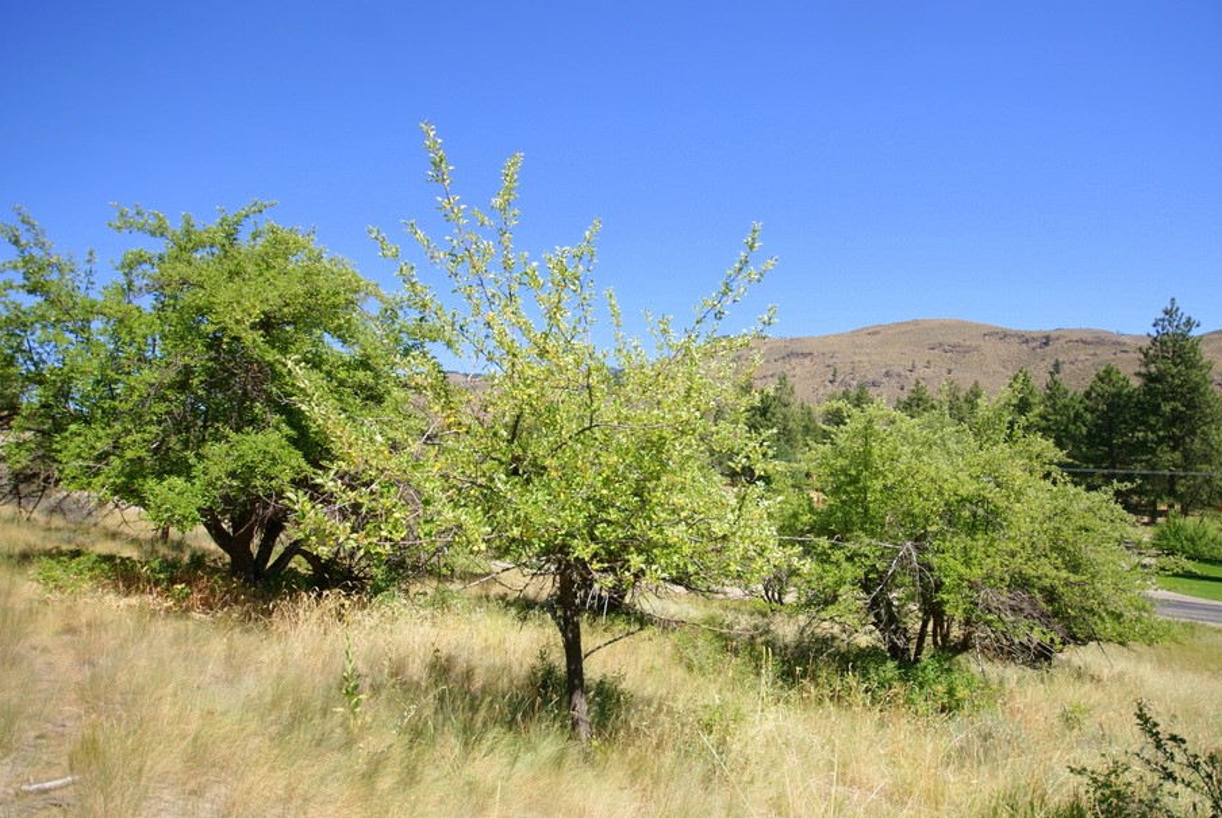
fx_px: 578
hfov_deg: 93.0
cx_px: 666
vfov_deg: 70.5
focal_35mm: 17
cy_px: 438
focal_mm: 10
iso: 100
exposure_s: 1/400
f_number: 5
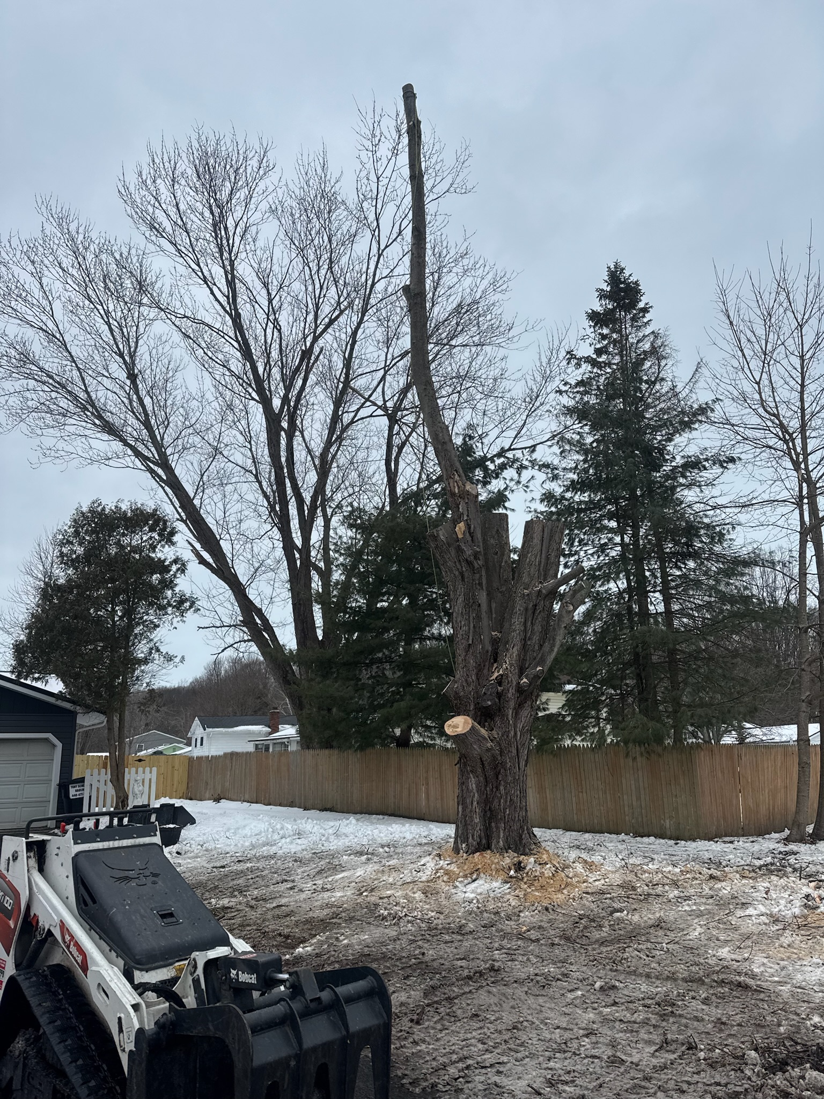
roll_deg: +0.4
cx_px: 412
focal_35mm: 24
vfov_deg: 71.6
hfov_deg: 56.8
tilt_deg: +16.2
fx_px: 762
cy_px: 550
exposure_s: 1/5348
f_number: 1.78
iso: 80
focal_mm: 6.76
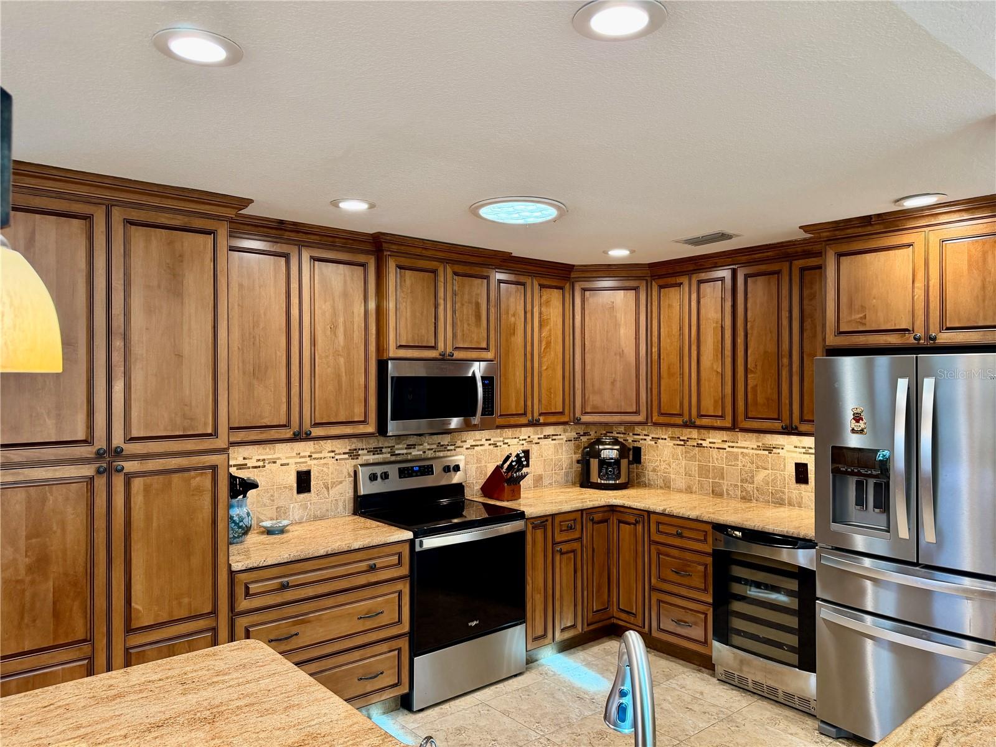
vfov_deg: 56.8
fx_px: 691
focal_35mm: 24
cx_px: 498
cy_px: 374
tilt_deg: +1.0
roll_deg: -0.3
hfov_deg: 71.6
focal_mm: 6.76
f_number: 1.78
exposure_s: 1/60
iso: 200
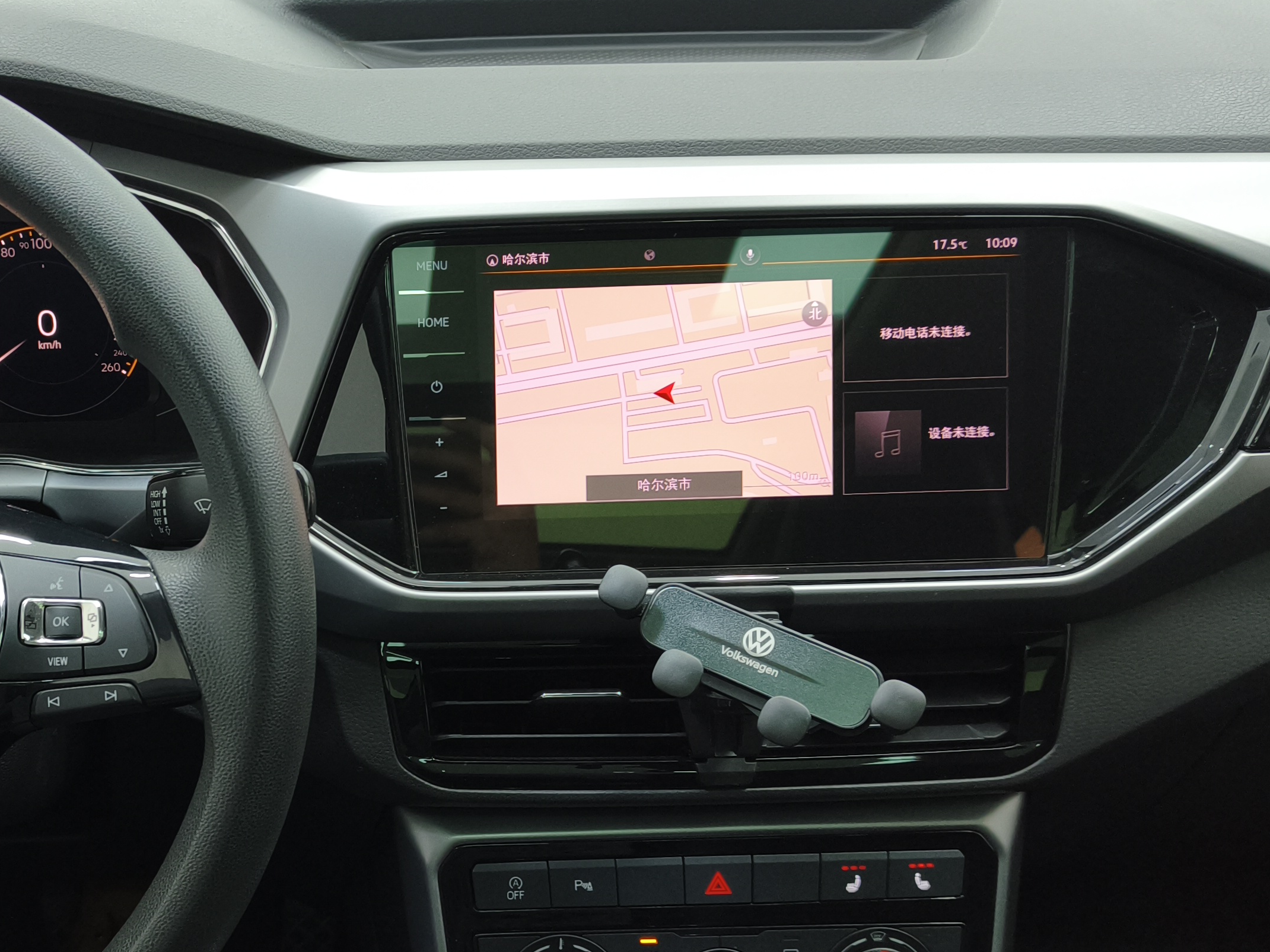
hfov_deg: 41.4
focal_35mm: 44
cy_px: 593
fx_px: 1614
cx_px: 284
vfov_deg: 32.7
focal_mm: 5.56
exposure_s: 1/53.3
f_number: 1.88
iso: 400
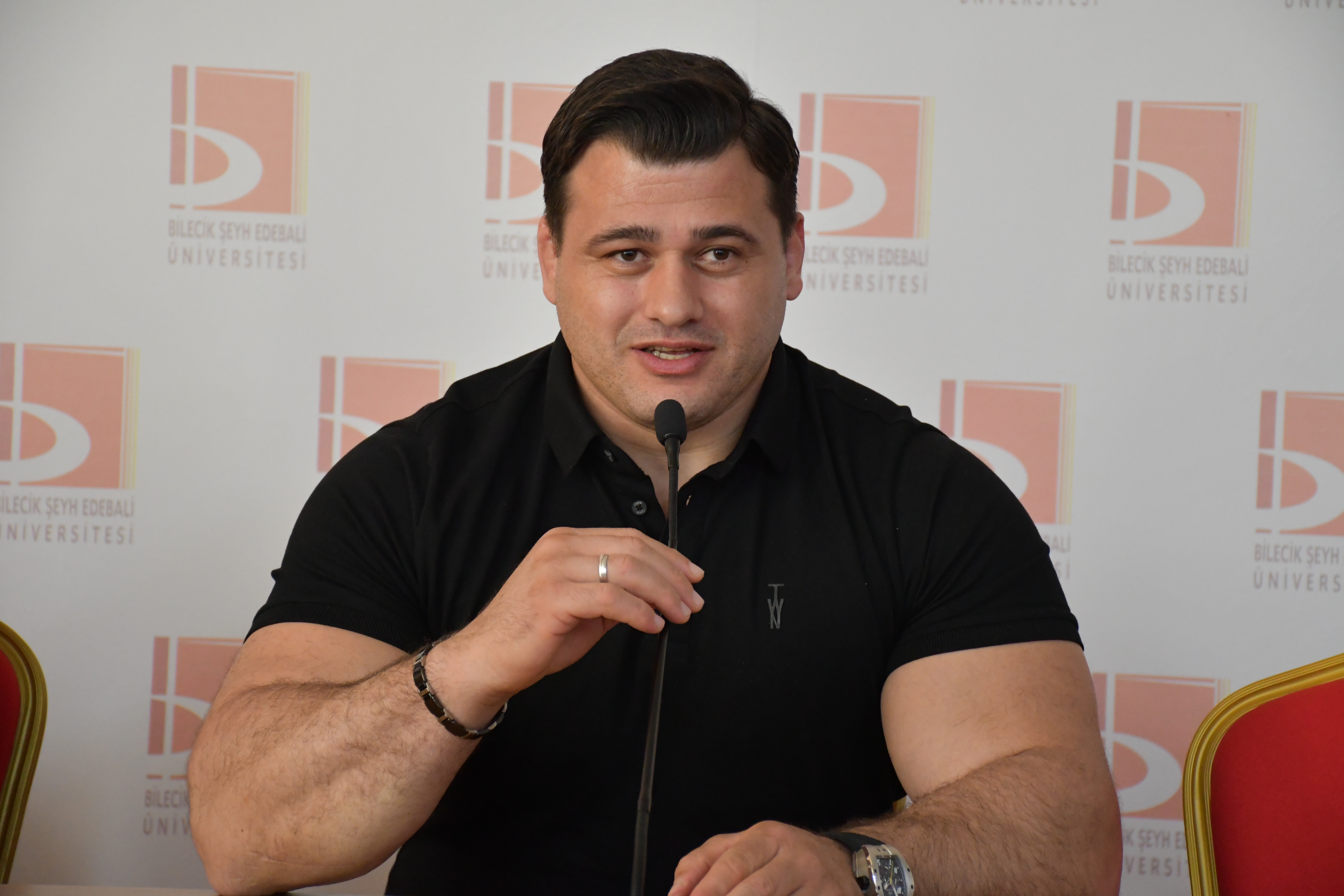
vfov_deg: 13.0
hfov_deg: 19.5
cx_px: 672
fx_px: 3920
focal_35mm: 105
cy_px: 448
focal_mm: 70
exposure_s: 1/125
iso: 3200
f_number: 5
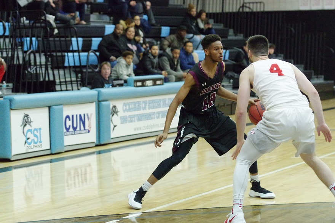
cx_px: 168
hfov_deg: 15.5
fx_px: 1227
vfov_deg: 10.4
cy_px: 112
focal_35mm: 132
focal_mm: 88
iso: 10000
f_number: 3.5
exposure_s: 1/500
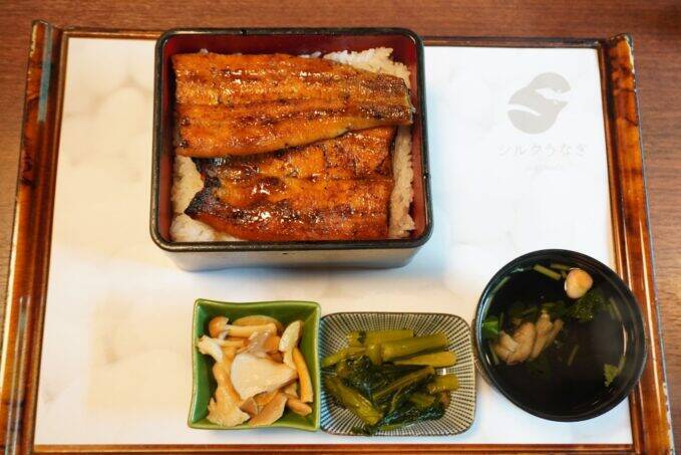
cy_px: 228
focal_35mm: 39
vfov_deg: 34.2
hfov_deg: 49.5
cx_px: 340
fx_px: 738
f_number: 4.5
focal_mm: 26
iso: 1600
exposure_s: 1/40
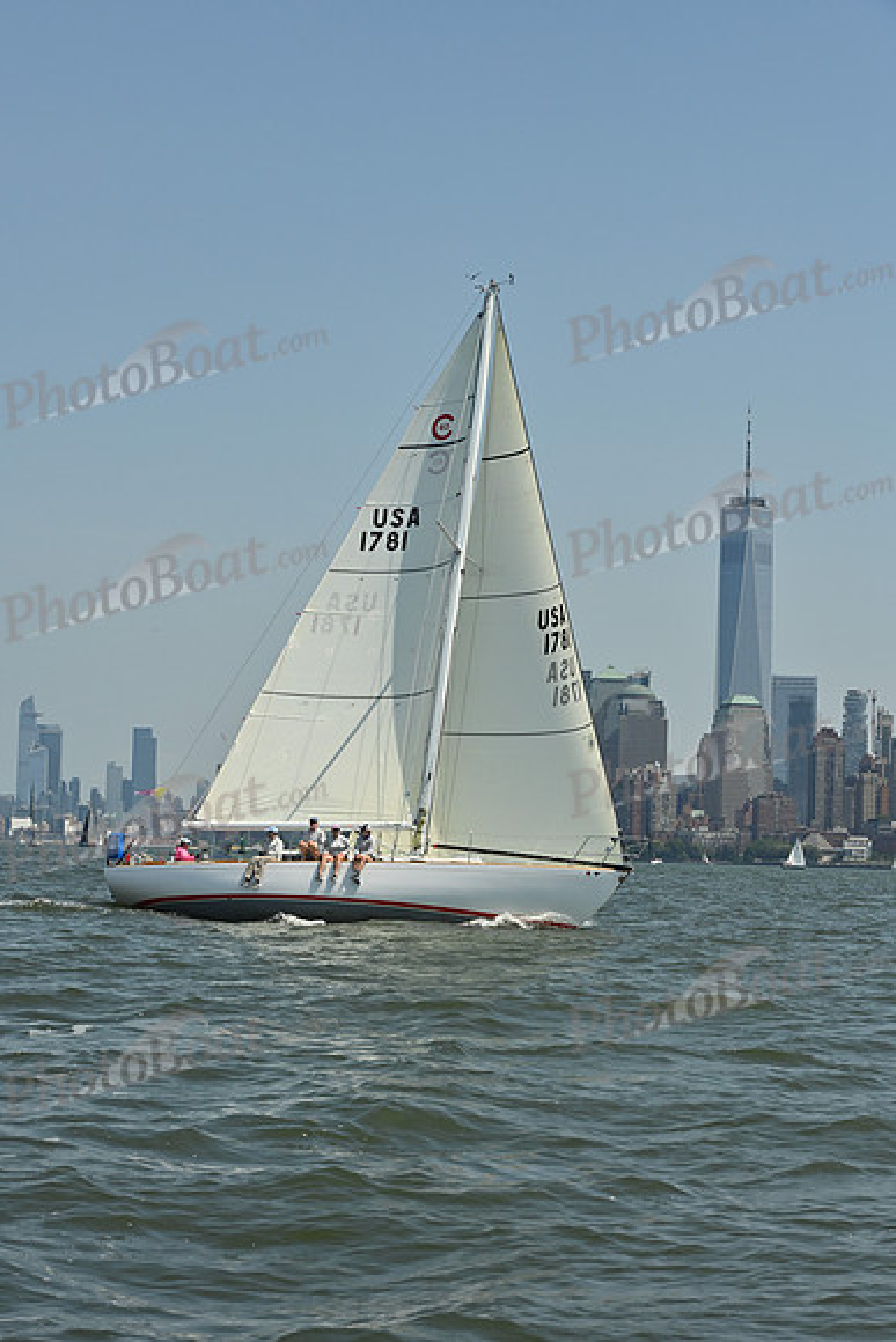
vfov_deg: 25.4
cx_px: 448
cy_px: 671
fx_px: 2985
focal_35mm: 80
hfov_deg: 17.1
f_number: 10
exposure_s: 1/1250
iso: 320
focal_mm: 80
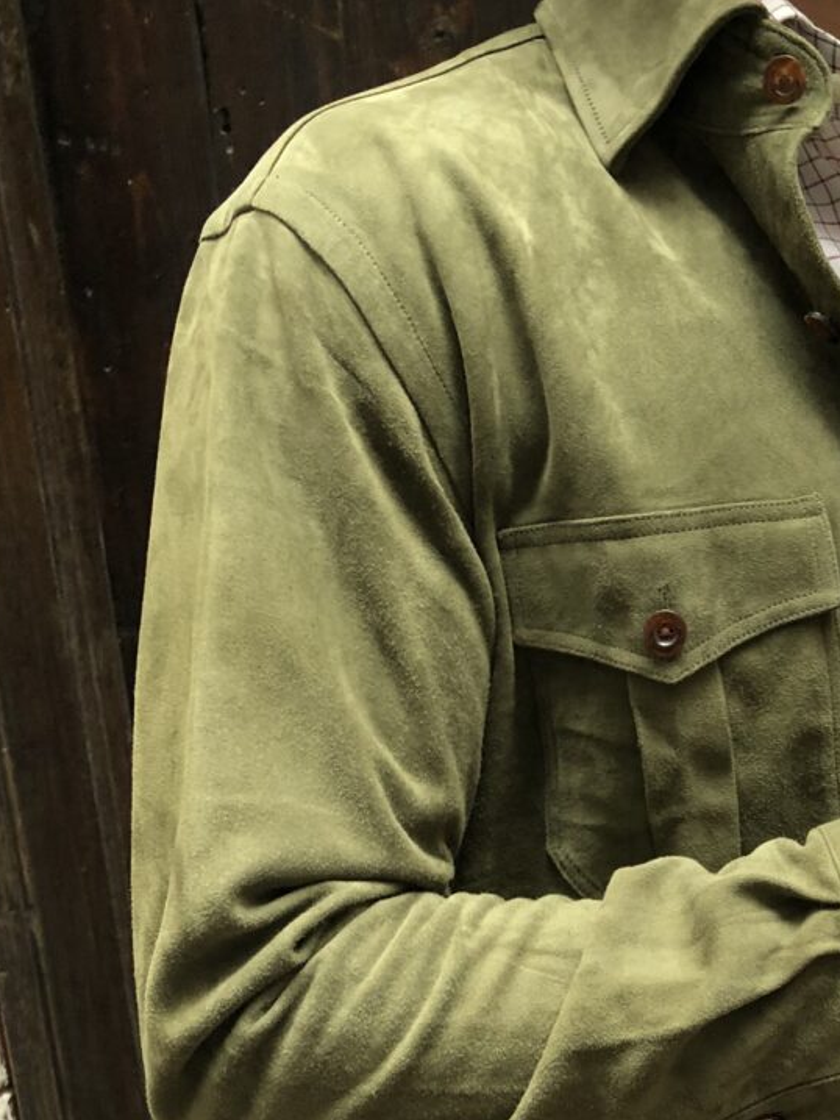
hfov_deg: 28.3
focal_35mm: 50
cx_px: 706
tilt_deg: -18.8
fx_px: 1617
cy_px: 923
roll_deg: +2.8
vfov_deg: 36.6
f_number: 1.8
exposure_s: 1/15
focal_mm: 4
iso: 40
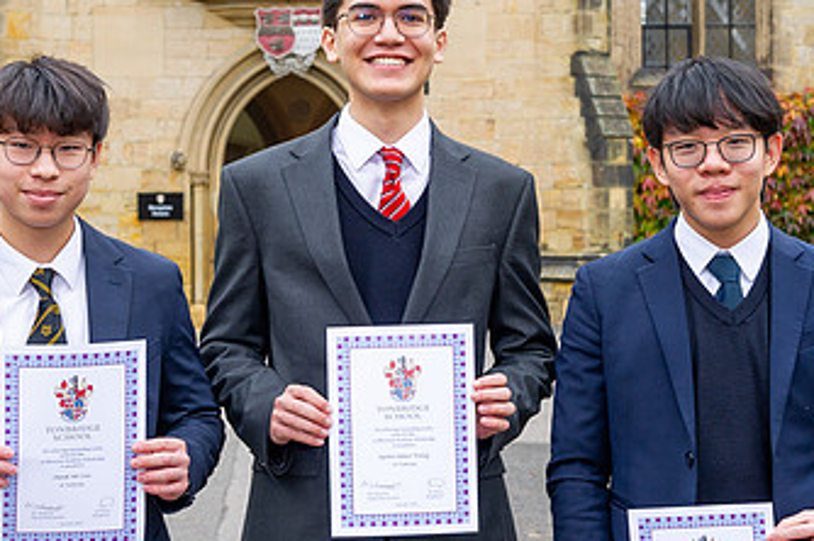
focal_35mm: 98
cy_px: 254
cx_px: 423
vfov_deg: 13.9
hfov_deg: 20.8
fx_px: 2214
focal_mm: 45
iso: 320
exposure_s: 1/60
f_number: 6.3
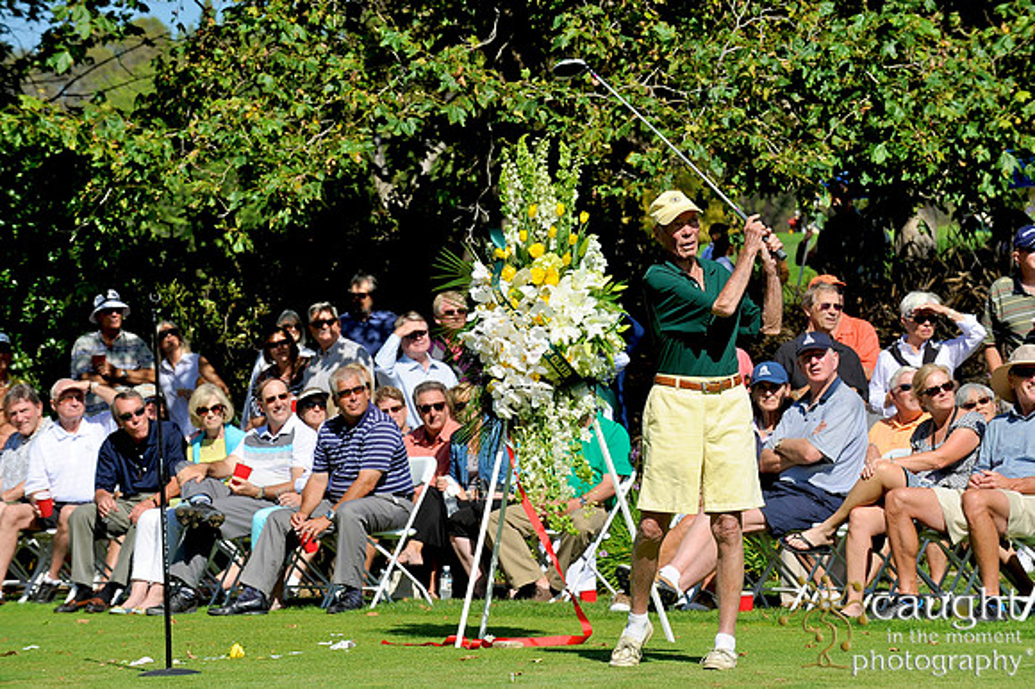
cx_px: 518
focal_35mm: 180
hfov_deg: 11.4
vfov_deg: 7.6
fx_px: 5172
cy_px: 344
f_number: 11
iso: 200
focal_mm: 180
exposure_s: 1/320
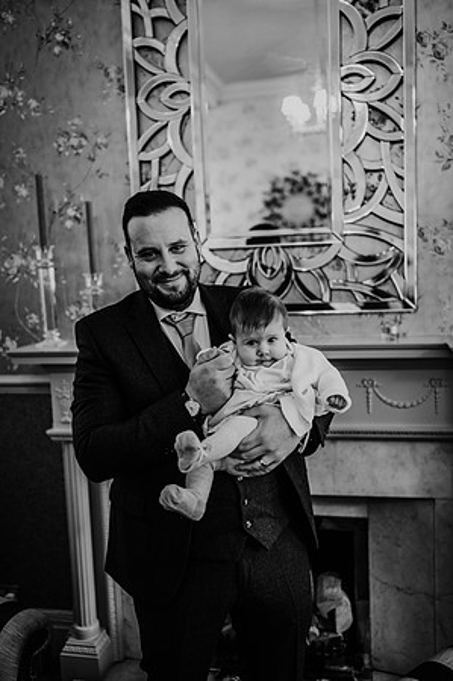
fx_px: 662
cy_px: 340
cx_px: 226
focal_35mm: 35
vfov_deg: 54.5
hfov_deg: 37.8
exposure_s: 1/160
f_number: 1.8
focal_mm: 35
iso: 1250
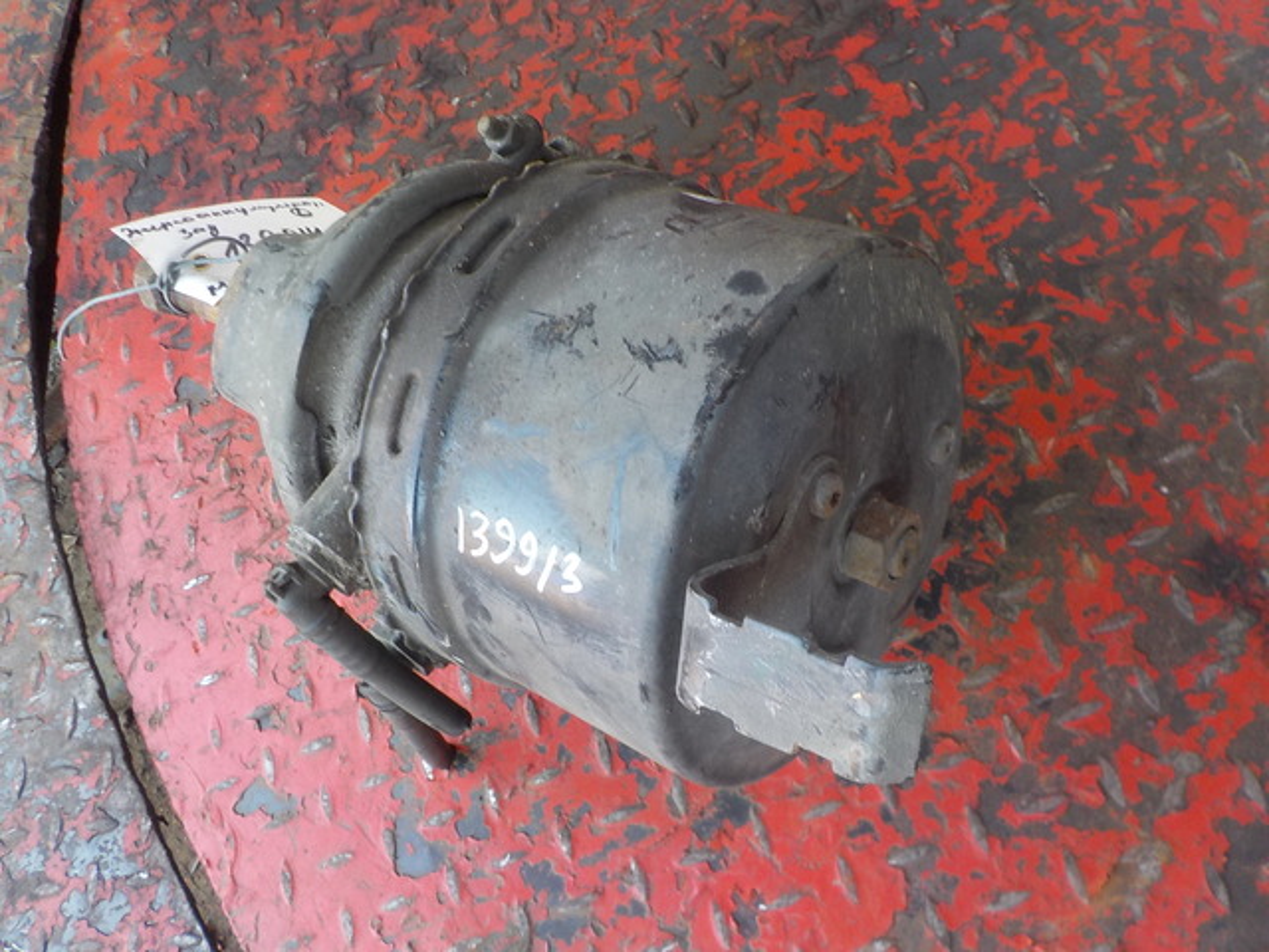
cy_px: 476
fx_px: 1100
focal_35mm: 30
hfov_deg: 60.0
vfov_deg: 46.8
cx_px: 634
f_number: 3.3
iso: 140
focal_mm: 4.1
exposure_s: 1/30
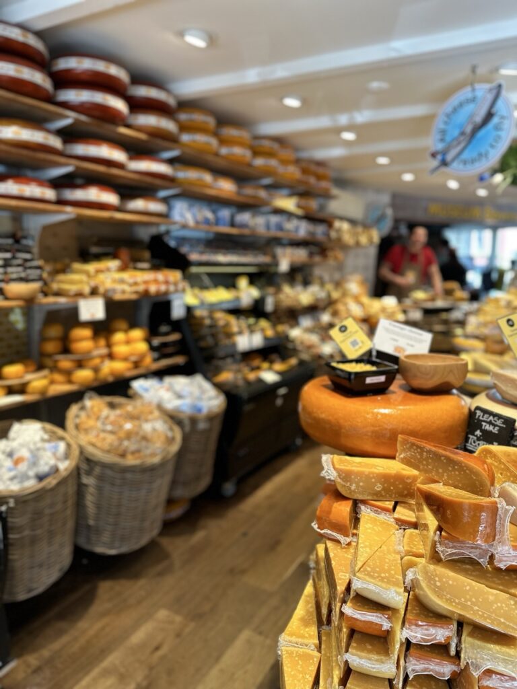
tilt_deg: -10.5
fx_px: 478
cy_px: 344
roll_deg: -0.1
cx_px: 258
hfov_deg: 56.8
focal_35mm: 24
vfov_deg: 71.6
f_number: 1.78
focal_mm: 6.86
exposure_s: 1/103
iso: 50
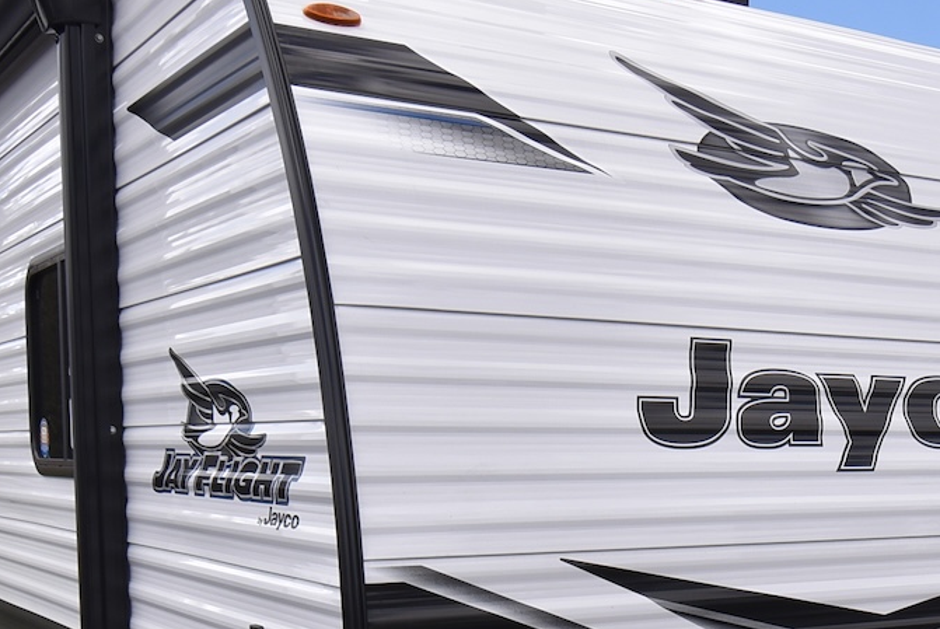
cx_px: 598
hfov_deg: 37.6
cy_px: 625
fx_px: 1368
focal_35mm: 52
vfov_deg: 24.7
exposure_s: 1/250
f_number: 8
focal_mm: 13
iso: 200
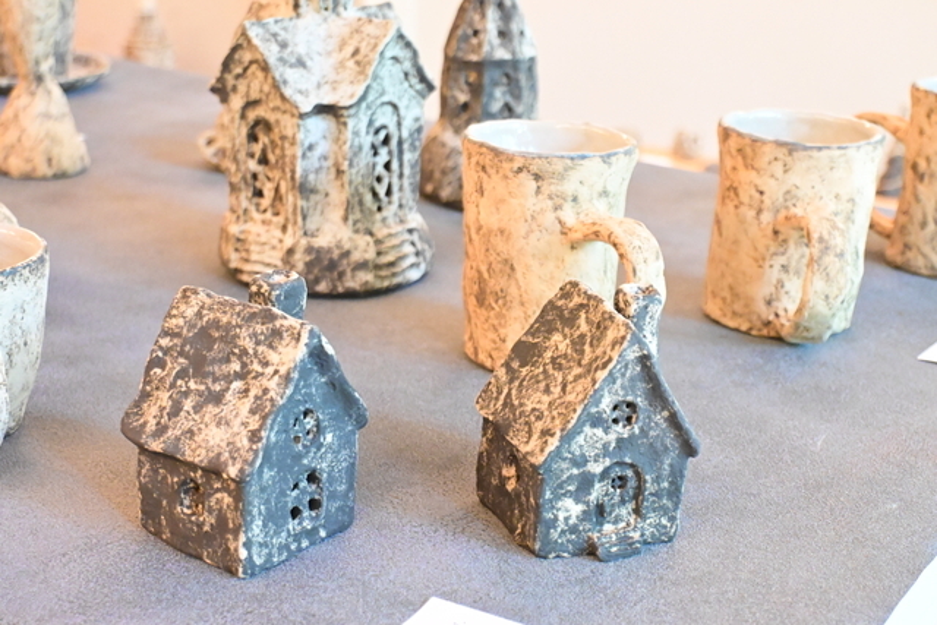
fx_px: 1562
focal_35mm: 60
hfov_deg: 33.4
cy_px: 312
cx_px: 468
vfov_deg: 22.6
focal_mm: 40
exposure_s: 1/60
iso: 7200
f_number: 5.6
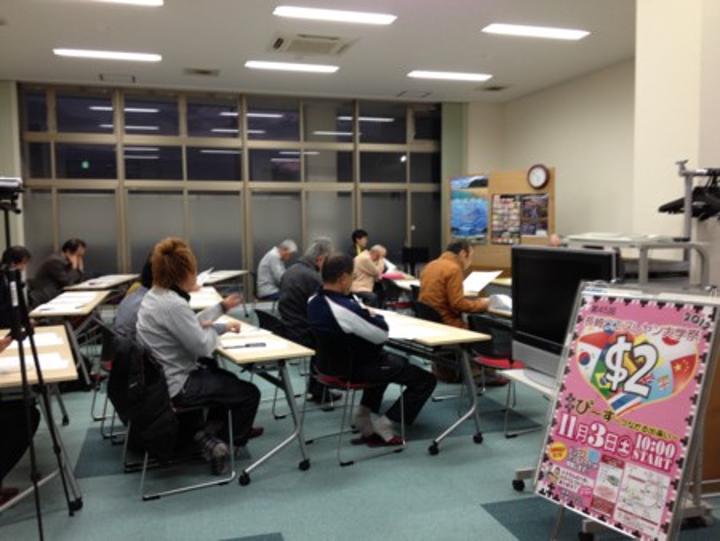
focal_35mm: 35
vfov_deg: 40.7
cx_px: 360
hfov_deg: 52.6
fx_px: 728
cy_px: 270
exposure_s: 1/20
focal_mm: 4.28
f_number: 2.4
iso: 64
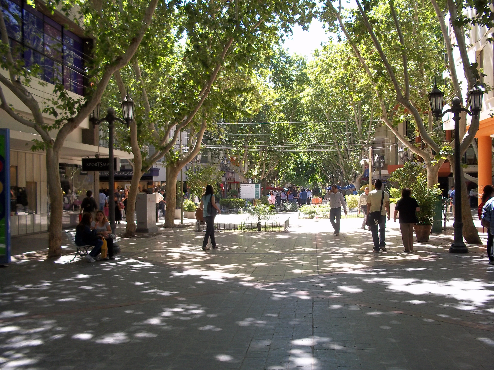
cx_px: 248
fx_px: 528
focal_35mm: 37
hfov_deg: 50.1
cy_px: 190
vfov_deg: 38.7
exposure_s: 1/200
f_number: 3.1
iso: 80
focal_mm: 6.5
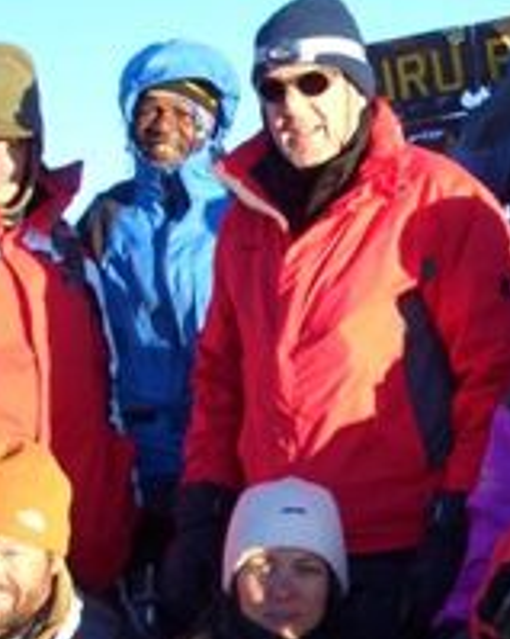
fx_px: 2077
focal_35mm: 110
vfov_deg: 17.4
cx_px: 648
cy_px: 405
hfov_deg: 13.5
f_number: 2.6
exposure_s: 1/160
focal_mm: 5.8
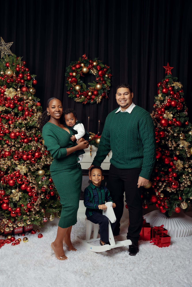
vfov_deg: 49.1
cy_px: 144
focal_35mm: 39
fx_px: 315
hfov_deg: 33.9
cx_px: 96
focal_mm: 39.4
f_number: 5.6
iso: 200
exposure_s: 1/125
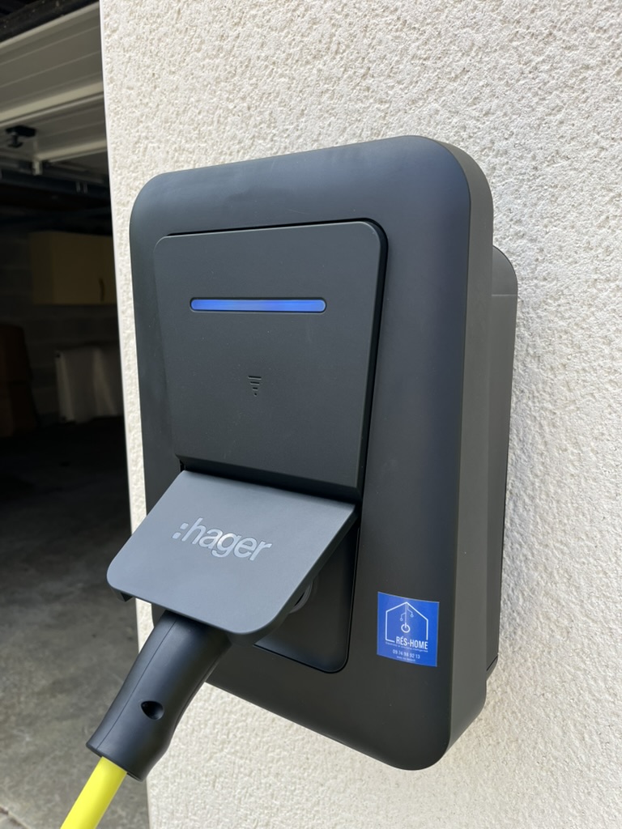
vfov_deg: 67.3
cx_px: 311
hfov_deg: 53.1
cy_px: 414
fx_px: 623
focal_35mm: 26
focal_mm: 5.1
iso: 50
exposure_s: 1/657
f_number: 1.6
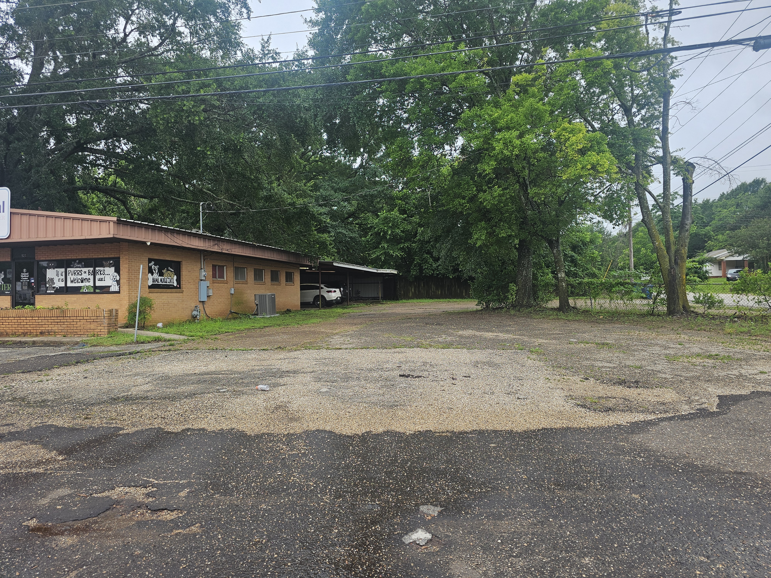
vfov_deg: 58.9
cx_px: 386
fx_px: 512
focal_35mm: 23
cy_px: 289
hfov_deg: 73.9
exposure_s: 1/180
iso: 16
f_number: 1.7
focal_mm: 6.3
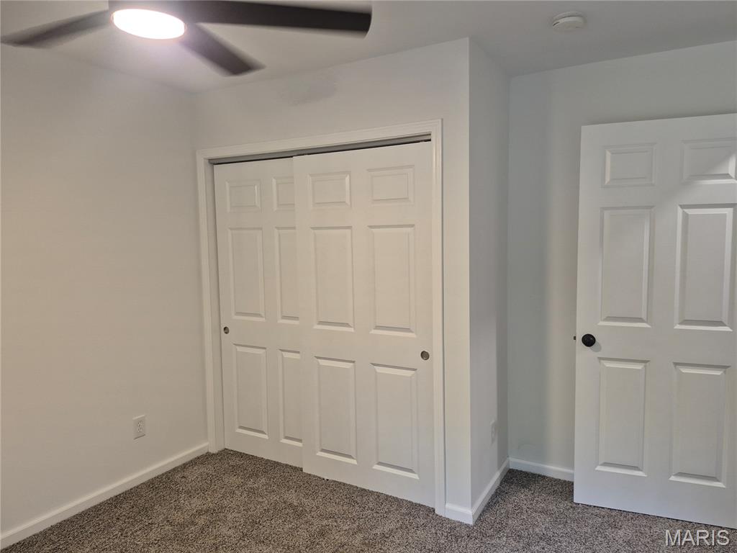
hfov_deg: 73.9
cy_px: 276
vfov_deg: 58.9
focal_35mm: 23
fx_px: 490
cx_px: 368
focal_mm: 5.4
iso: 200
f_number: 1.8
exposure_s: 1/120
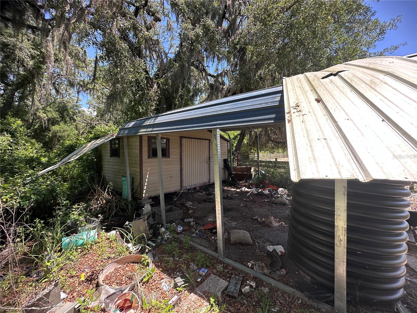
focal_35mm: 14
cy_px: 156
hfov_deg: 102.1
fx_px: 169
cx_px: 208
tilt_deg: -1.5
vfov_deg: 85.7
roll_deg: -0.4
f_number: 2.2
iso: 40
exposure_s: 1/304
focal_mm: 2.22
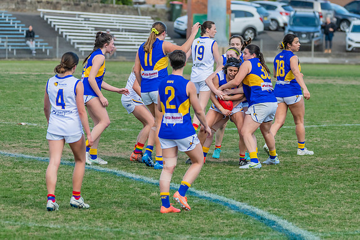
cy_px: 104
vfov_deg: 4.2
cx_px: 239
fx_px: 3267
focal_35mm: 327
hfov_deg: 6.3
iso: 900
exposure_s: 1/1600
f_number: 5.3
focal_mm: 220
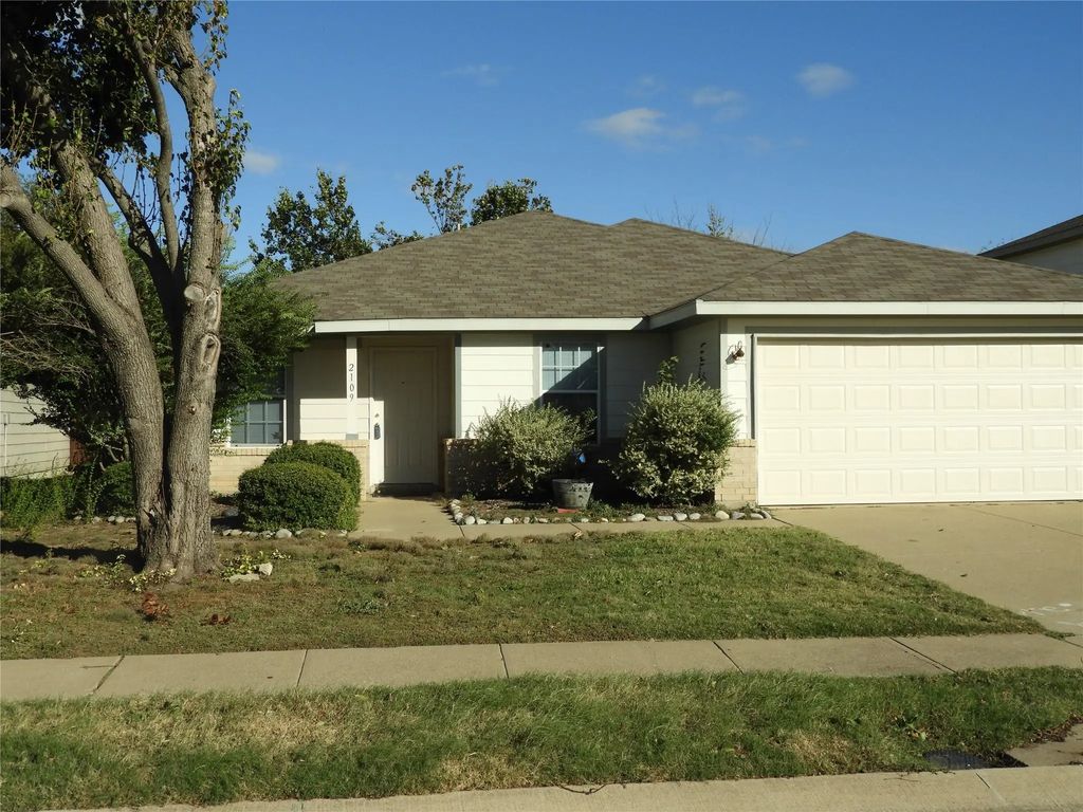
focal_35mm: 40
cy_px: 406
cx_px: 542
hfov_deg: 46.8
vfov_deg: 36.0
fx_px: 1251
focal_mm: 7.2
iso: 100
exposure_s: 1/1600
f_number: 3.8
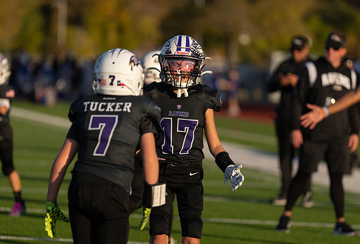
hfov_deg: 6.6
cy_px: 138
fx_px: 3144
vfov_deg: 4.4
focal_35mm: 313
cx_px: 180
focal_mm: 200
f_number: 2.8
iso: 100
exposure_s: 1/2000
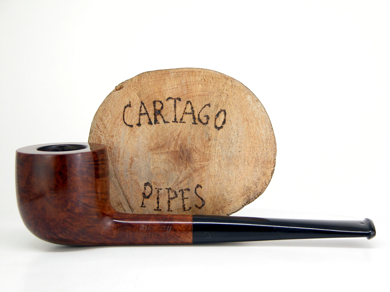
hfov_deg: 21.3
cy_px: 146
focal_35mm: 92
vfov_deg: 16.1
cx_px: 195
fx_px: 1037
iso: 100
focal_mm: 23.7
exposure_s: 1/55.2
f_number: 3.6
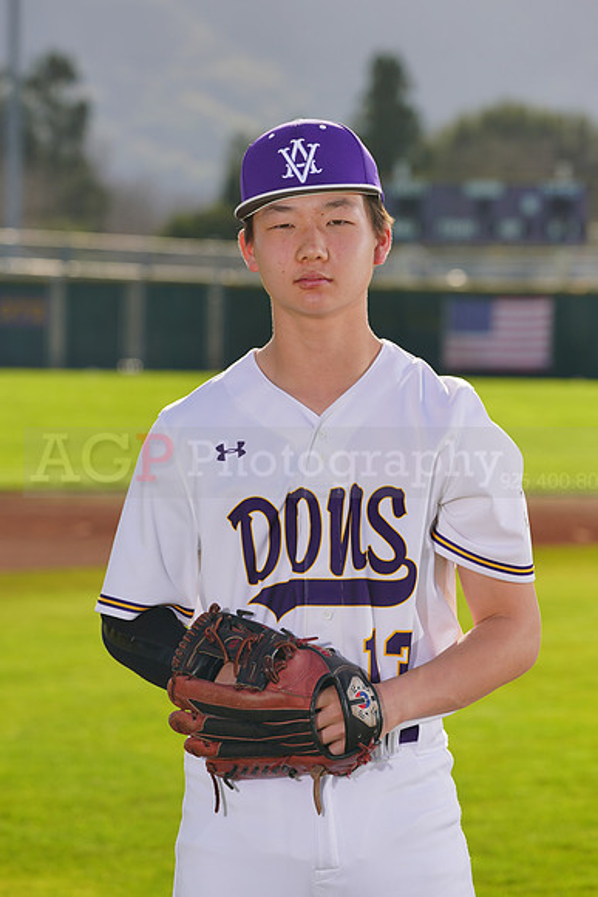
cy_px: 448
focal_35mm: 203
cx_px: 299
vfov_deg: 10.1
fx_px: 5055
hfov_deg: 6.8
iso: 100
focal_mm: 203
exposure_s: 1/250
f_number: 9
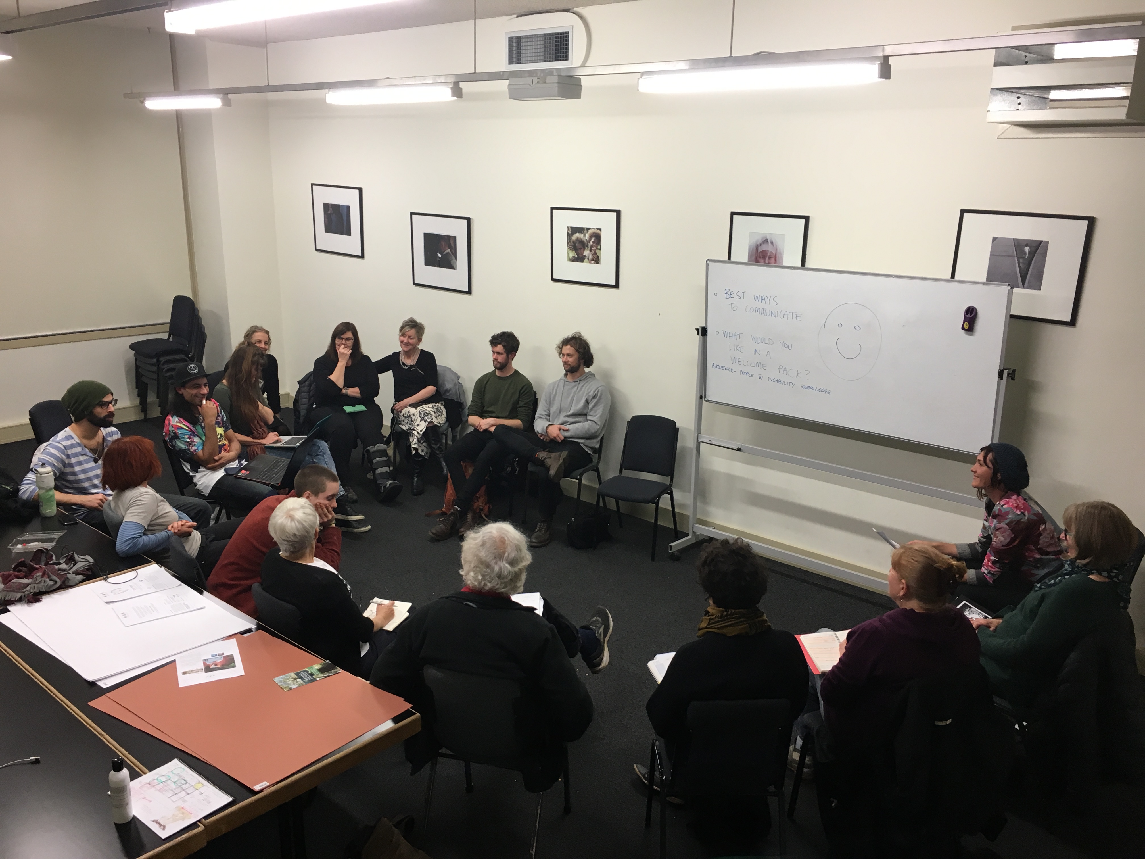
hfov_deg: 61.7
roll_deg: -1.4
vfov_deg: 48.2
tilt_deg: -14.1
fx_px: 959
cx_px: 572
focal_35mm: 29
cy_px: 430
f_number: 2.2
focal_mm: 4.15
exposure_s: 1/33
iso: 80
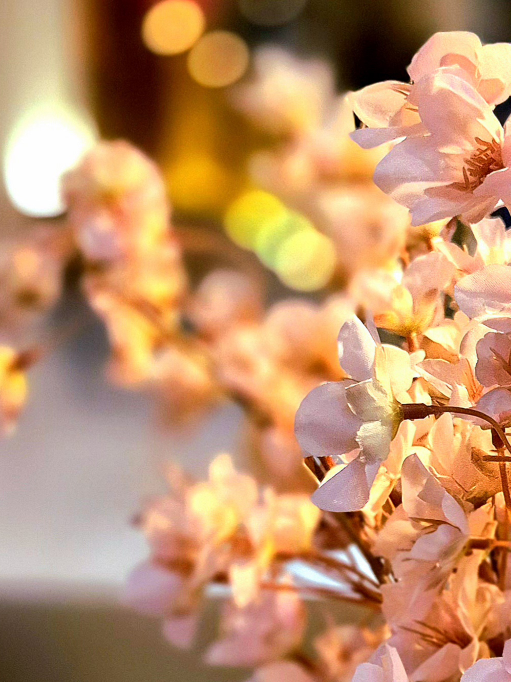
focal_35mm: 52
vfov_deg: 32.6
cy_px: 738
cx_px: 523
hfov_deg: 26.4
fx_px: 1024
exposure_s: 1/120
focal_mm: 5.4
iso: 1000
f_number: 1.8
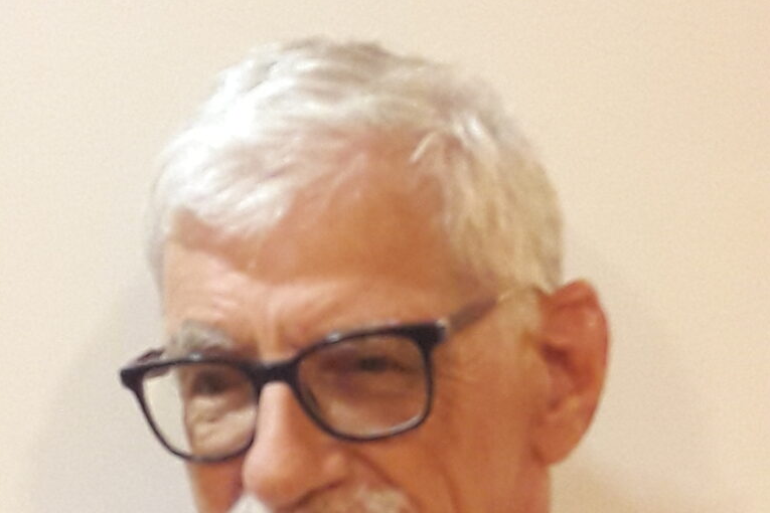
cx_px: 386
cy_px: 449
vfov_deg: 32.7
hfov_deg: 49.6
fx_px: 834
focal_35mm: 39
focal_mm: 3.7
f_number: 1.9
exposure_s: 1/17
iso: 200
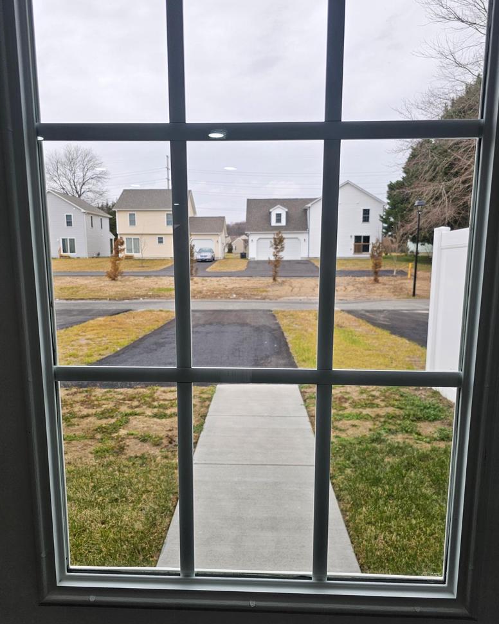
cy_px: 332
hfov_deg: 56.8
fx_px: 462
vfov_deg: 68.0
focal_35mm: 25
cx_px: 245
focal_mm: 6.3
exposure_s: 1/359
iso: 40
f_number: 1.7
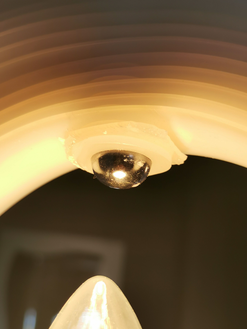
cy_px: 167
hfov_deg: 25.7
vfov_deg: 33.8
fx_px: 542
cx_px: 122
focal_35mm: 57
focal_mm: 5.58
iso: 50
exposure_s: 1/407
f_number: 1.8
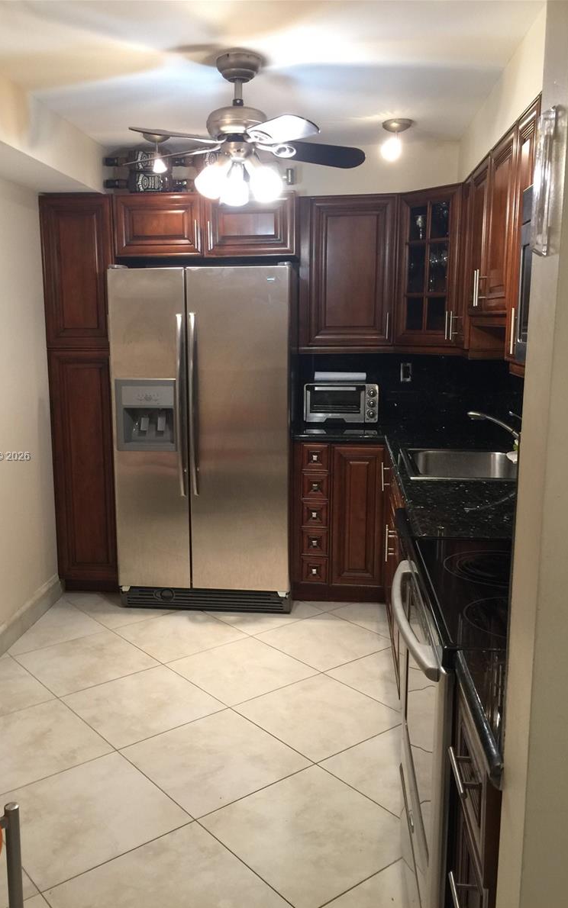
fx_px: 768
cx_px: 232
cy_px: 457
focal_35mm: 31
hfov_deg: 40.5
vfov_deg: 61.2
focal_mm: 4.15
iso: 64
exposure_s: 1/15
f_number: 2.2
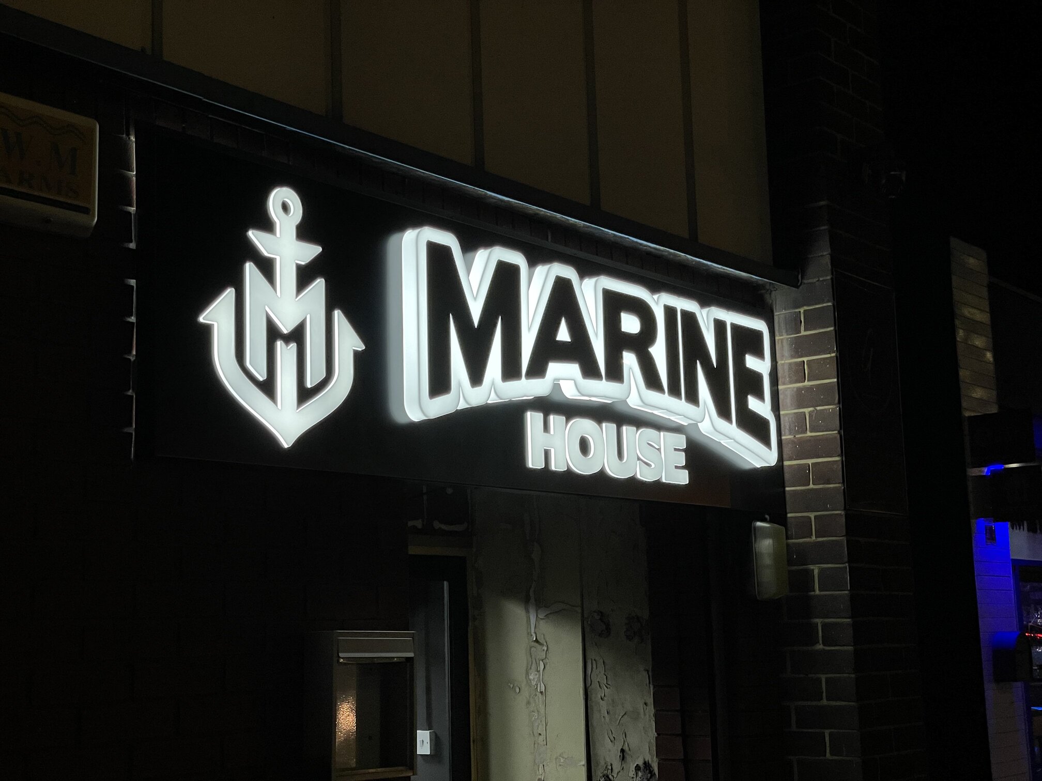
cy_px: 390
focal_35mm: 52
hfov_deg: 36.8
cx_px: 521
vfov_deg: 28.0
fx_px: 1565
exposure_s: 1/100
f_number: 2
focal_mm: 6
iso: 125
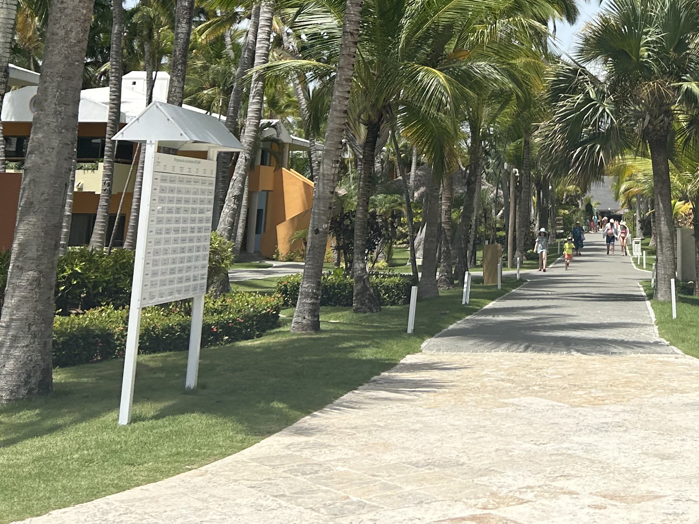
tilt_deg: +15.3
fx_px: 1171
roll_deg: +1.3
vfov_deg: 23.6
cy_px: -54
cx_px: 600
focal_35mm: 58
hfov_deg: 31.9
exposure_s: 1/3571
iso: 50
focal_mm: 5.7
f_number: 1.5
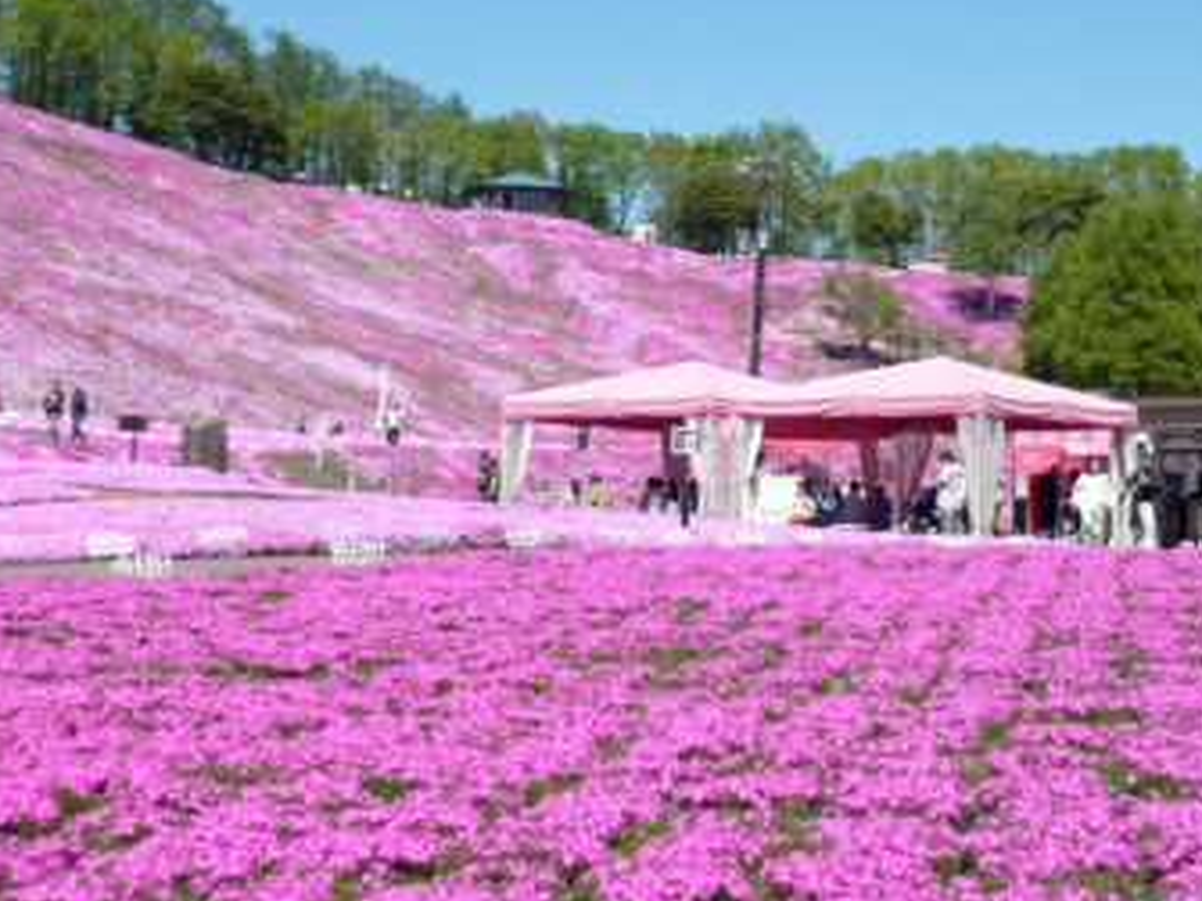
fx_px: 2360
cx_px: 750
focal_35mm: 68
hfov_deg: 28.5
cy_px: 136
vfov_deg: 21.2
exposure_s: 1/160
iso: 100
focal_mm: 6.3
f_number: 8
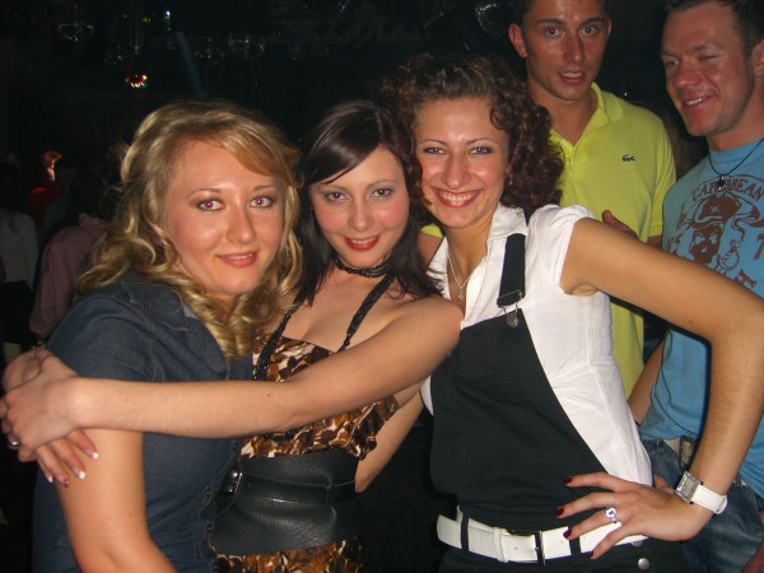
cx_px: 382
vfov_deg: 37.7
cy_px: 286
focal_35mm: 38
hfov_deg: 49.0
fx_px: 839
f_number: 2.8
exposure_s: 1/60
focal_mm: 7.9
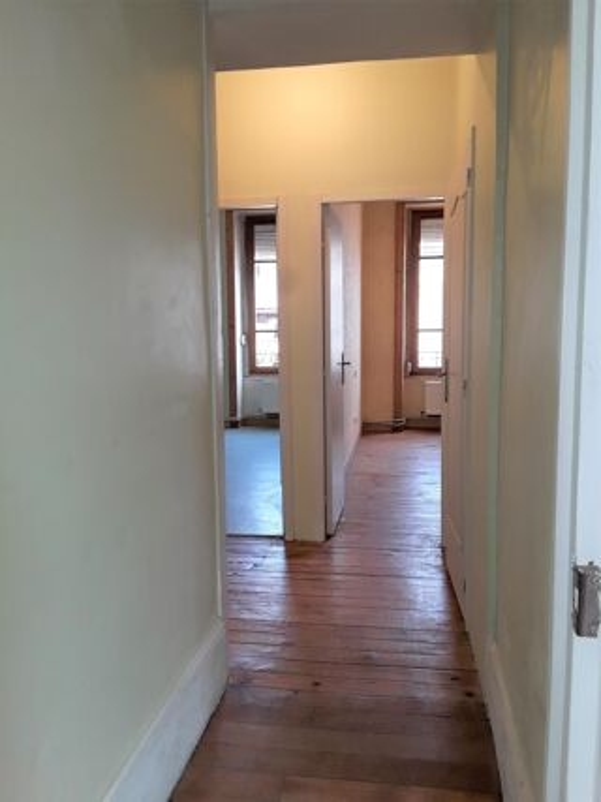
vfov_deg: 65.3
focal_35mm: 27
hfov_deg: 51.3
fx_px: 625
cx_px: 300
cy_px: 401
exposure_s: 1/40
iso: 40
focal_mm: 2.91
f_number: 1.9
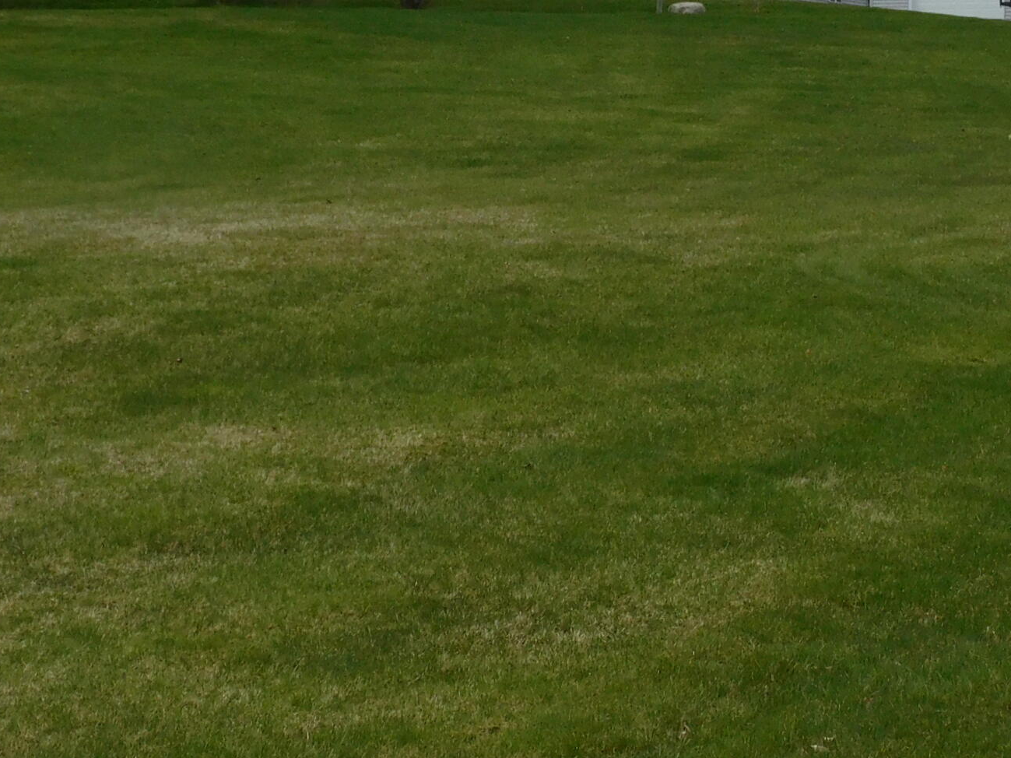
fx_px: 3709
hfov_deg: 15.5
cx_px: 447
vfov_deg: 11.6
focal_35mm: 127
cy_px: 110
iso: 125
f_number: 4
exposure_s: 1/800
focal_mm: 9.9
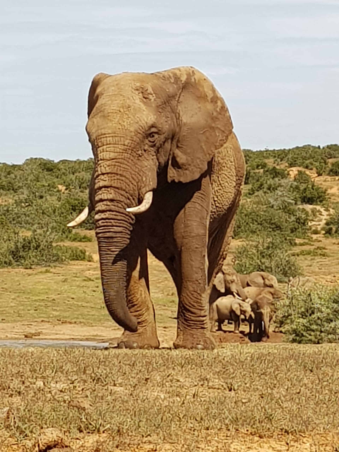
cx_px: 170
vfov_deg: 67.3
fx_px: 339
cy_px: 226
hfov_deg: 53.1
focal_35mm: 26
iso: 40
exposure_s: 1/1964
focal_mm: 4.2
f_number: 1.7
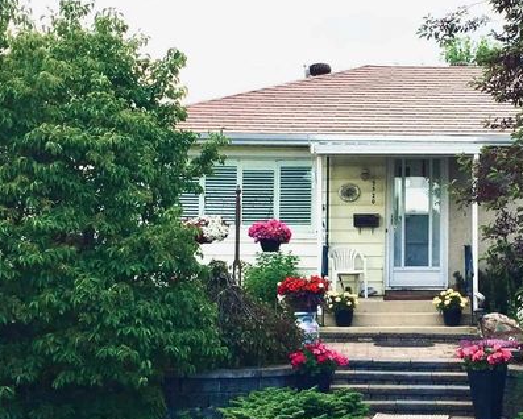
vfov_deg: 21.0
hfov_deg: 25.6
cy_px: 238
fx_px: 1131
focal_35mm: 73
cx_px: 412
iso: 32
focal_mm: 4.15
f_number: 2.2
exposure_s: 1/659
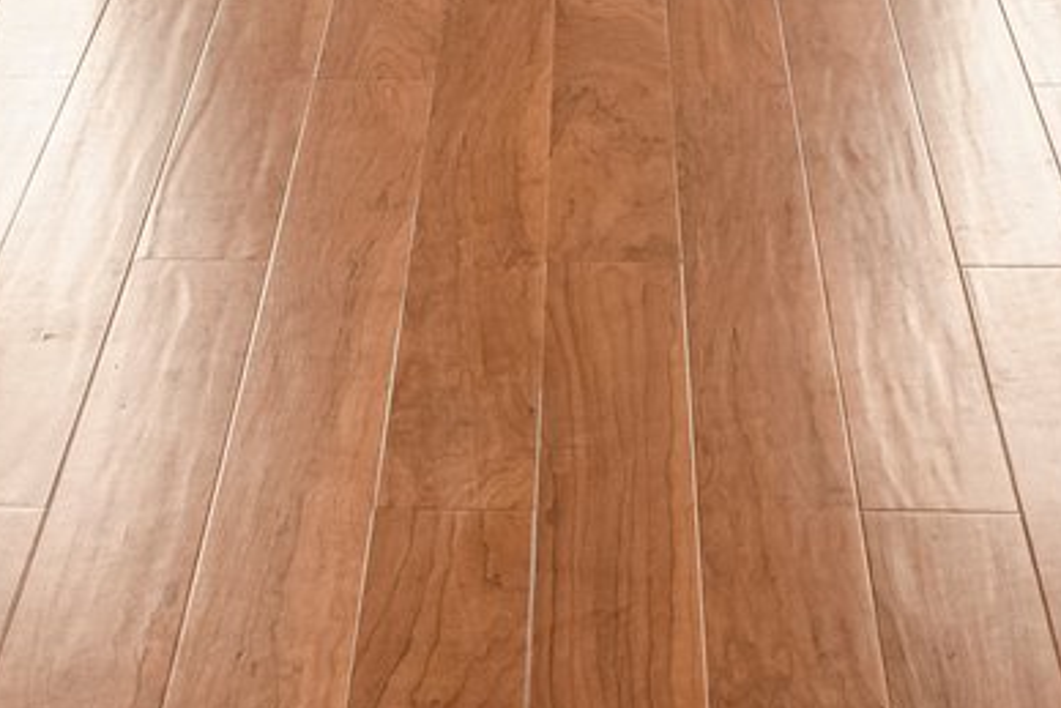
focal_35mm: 95
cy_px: -1087
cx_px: 574
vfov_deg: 11.4
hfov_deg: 21.4
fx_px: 2801
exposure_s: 1/10
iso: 400
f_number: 8
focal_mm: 18
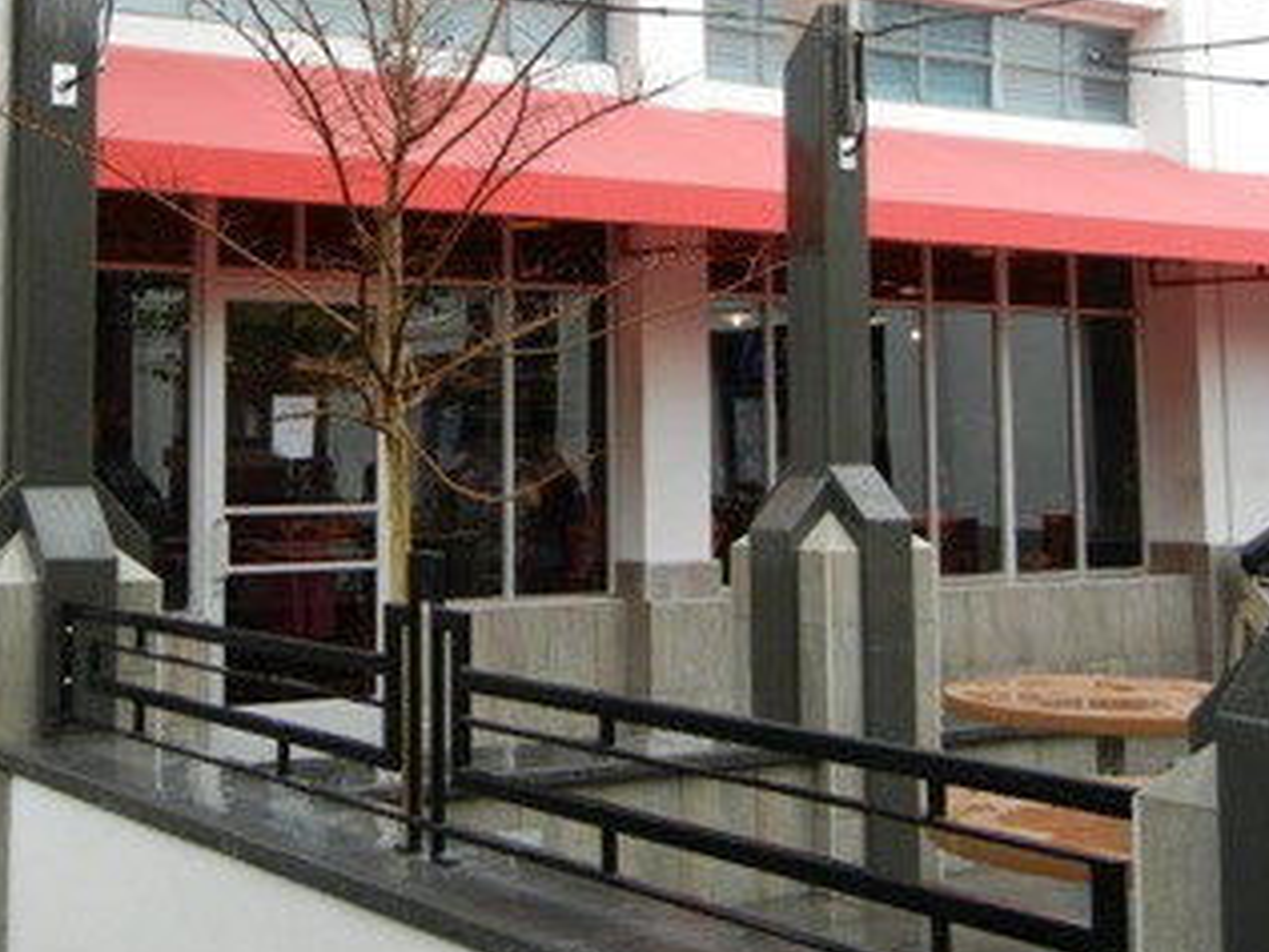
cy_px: 281
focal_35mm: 56
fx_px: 2053
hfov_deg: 33.9
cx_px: 394
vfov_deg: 25.9
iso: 160
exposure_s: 1/190
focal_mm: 6.2
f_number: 3.6
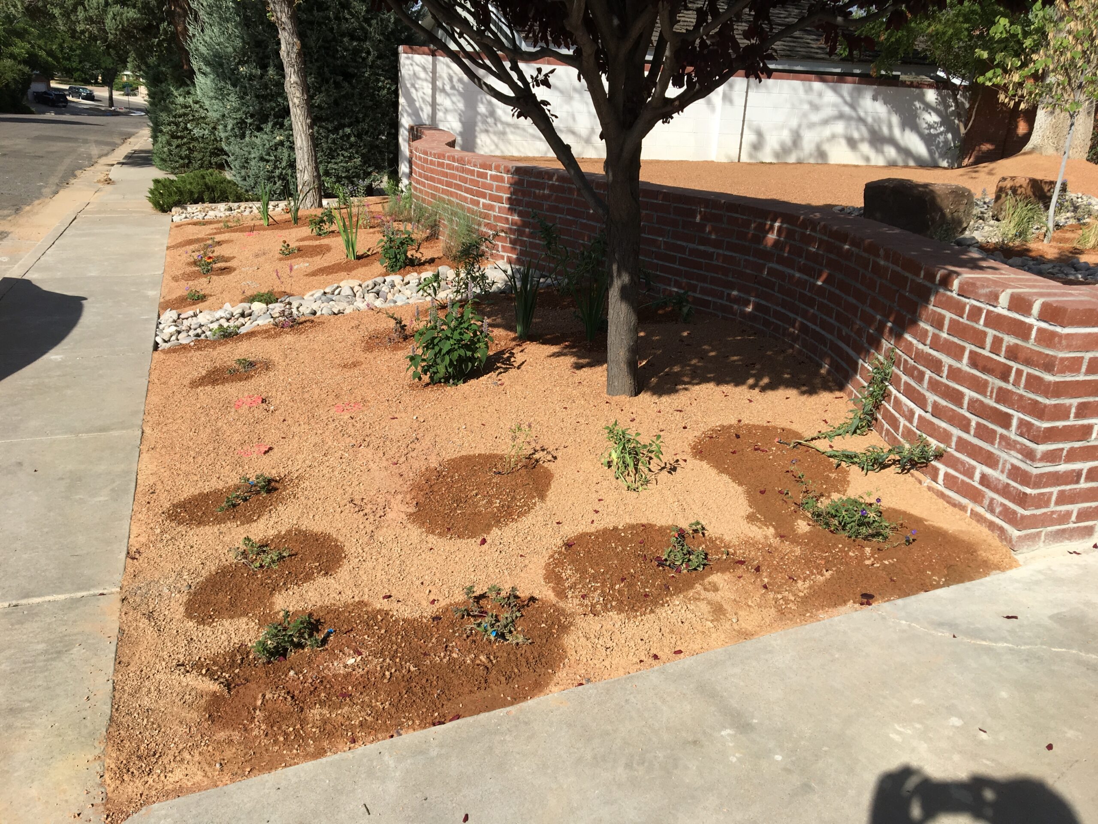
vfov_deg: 48.2
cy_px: 412
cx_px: 549
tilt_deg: -19.6
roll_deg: -3.2
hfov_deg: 61.7
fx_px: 920
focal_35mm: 29
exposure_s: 1/1425
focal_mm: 4.15
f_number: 2.2
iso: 25
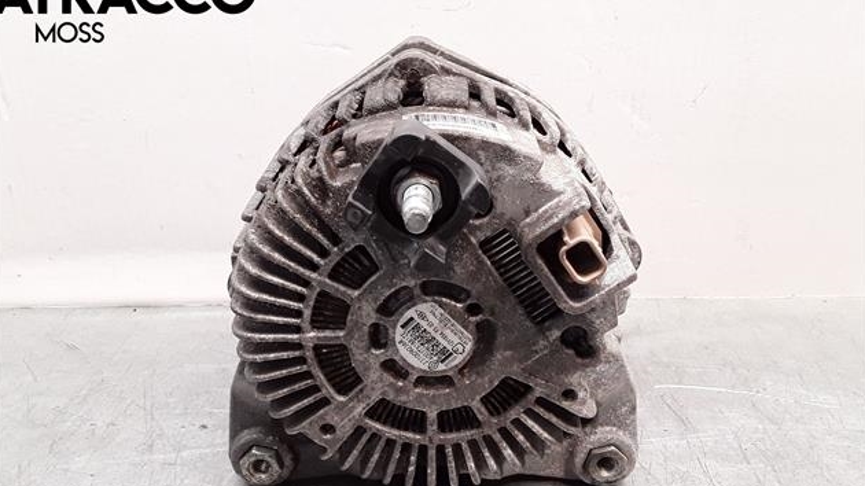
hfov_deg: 62.6
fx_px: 711
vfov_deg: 37.6
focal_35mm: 31
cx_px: 431
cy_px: 297
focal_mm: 2.91
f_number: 1.9
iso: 80
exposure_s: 1/50
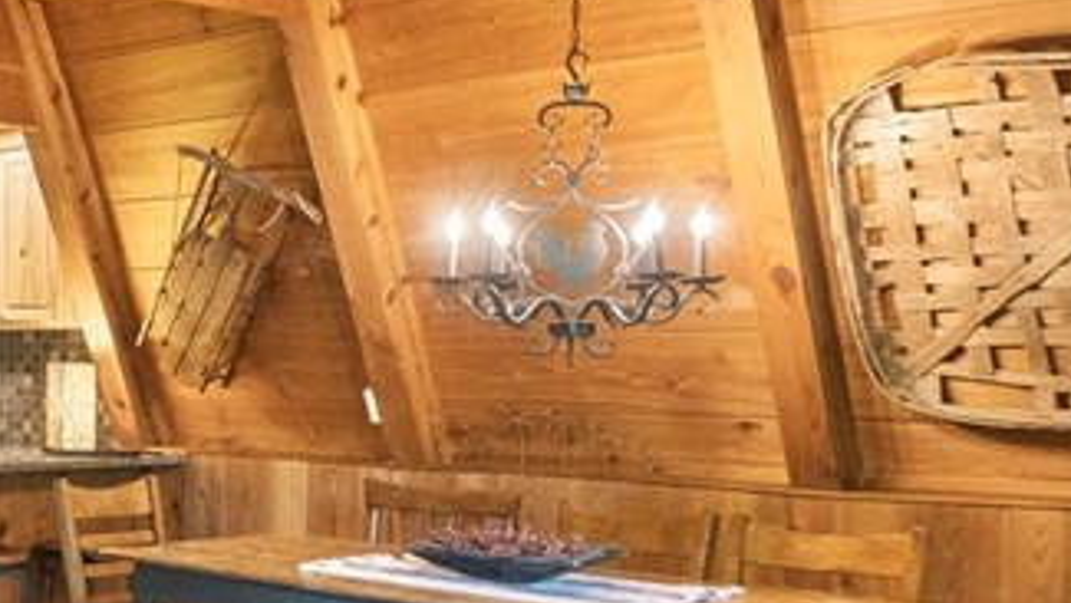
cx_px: -328
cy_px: 377
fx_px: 1591
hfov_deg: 29.7
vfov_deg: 21.4
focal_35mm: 56
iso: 6400
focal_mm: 16
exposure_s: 1/30
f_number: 6.3
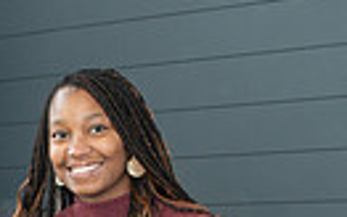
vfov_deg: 6.4
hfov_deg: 10.6
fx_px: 1873
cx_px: 82
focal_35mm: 198
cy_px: 461
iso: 500
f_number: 3.5
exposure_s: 1/200
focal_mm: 35
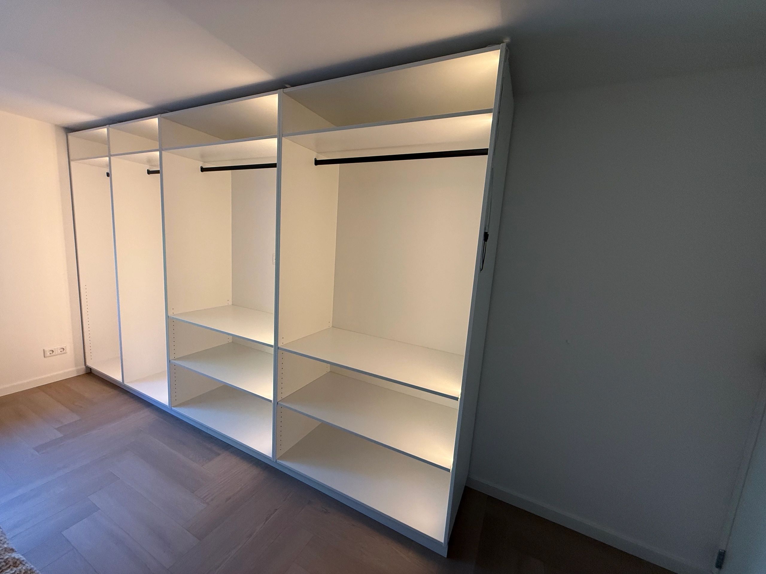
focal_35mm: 14
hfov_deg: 102.1
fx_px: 310
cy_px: 287
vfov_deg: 85.7
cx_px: 383
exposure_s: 1/99
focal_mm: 2.22
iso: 320
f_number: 2.2
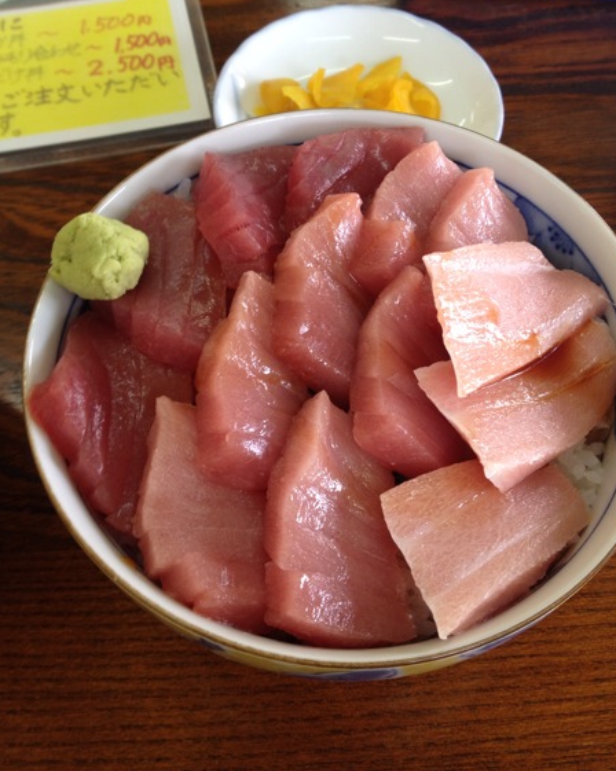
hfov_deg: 38.2
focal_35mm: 39
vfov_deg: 46.7
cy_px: 333
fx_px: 890
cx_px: 327
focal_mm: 4.28
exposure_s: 1/30
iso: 64
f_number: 2.4
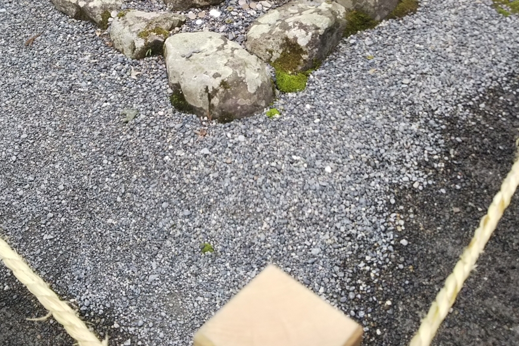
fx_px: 620
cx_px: 221
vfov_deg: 30.7
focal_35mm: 43
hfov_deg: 45.3
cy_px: 85
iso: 40
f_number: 2.2
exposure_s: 1/120
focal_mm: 4
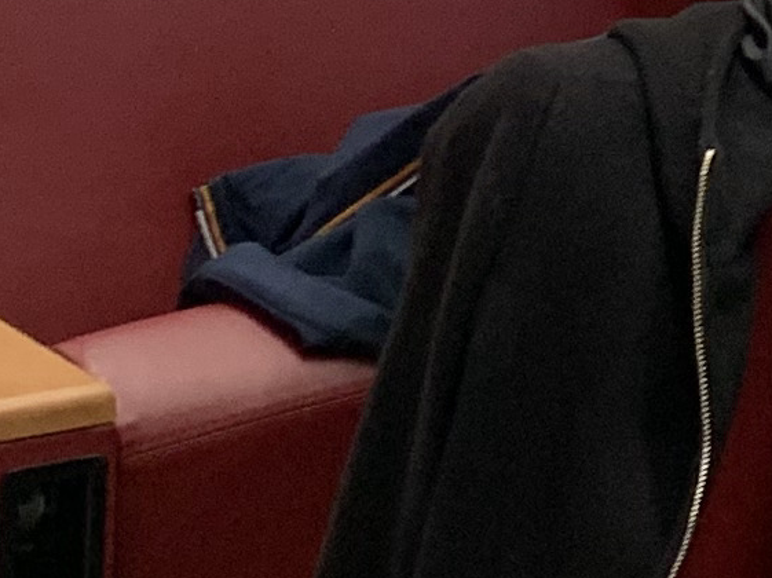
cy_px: -736
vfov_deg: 7.5
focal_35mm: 187
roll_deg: -2.6
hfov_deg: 9.8
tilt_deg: -7.7
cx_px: 1558
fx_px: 4168
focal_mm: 4.25
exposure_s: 1/97
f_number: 1.8
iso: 100
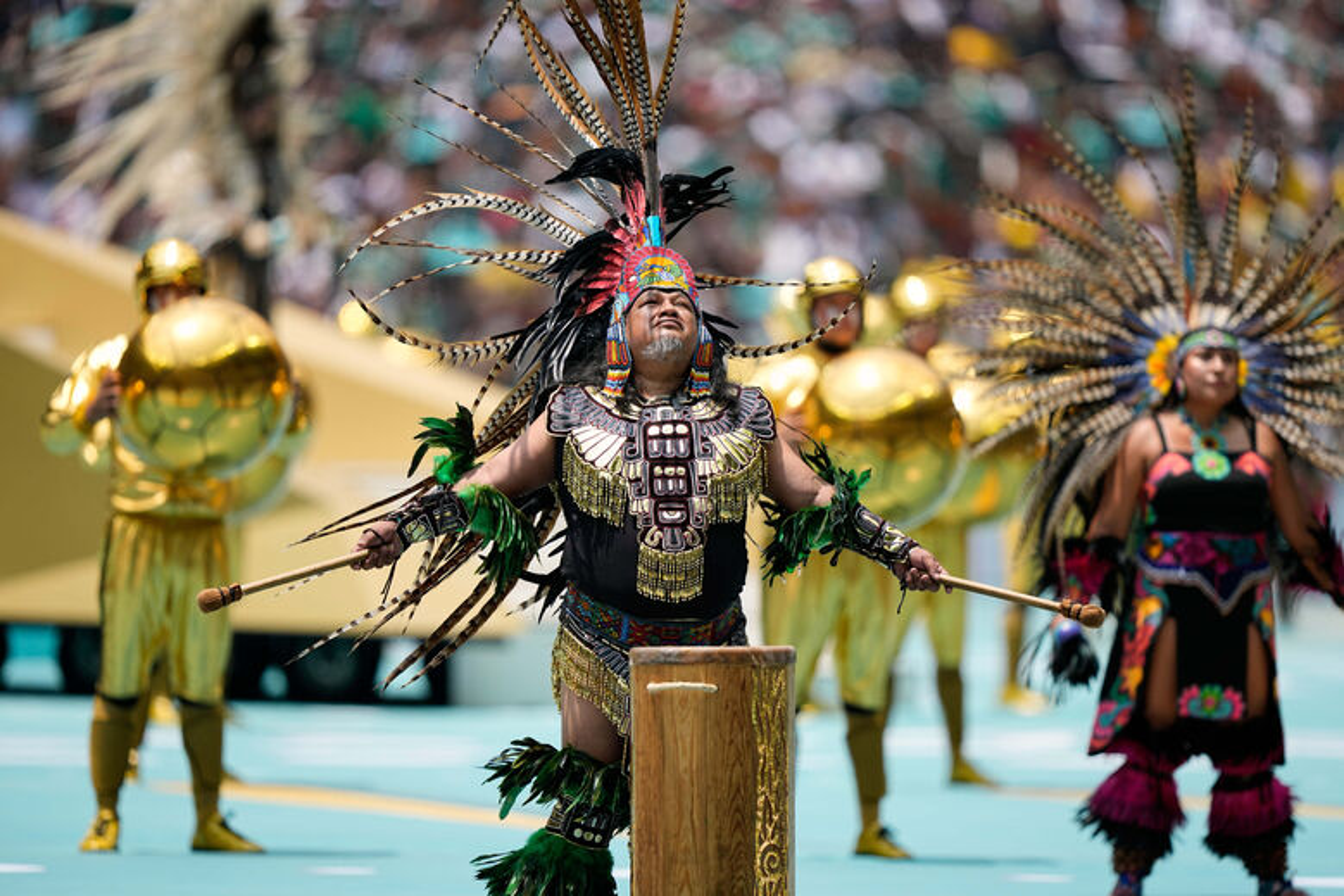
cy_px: 448
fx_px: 14929
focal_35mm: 400
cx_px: 672
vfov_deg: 3.4
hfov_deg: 5.2
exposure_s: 1/6400
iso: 400
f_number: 2.8
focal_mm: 400
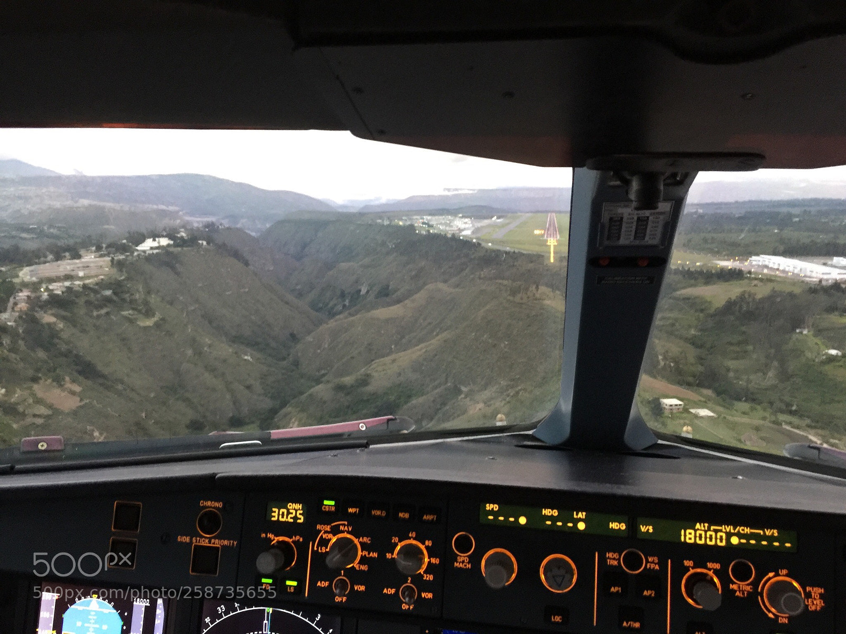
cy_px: 317
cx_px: 423
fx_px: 709
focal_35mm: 29
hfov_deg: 61.7
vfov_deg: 48.2
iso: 100
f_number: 2.2
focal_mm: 4.15
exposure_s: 1/10
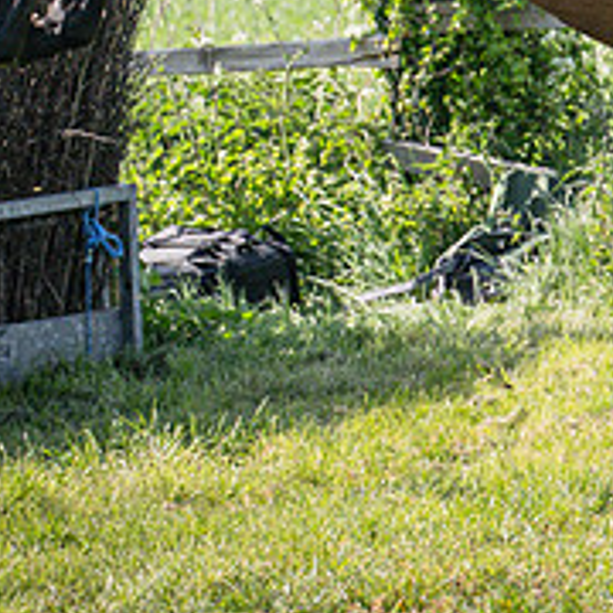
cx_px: 808
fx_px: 6712
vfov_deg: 5.2
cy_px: -107
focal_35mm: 335
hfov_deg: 5.2
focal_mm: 70
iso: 400
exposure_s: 1/3200
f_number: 4
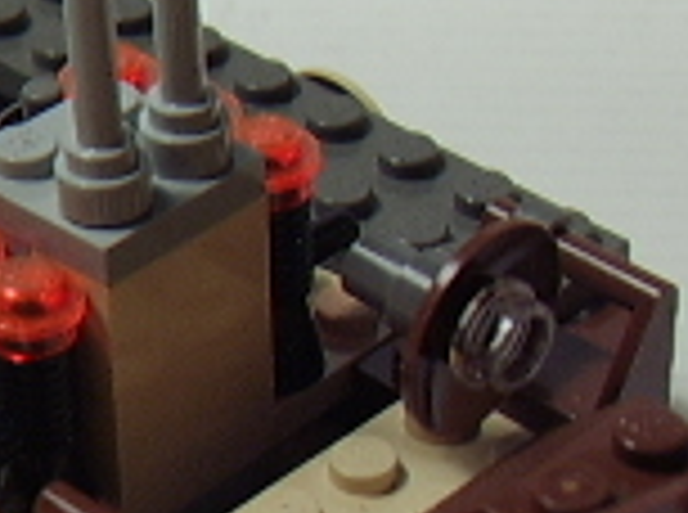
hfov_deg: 15.1
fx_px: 2578
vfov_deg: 11.2
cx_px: 166
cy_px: 594
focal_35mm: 130
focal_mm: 8.13
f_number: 2.7
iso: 100
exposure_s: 1/32
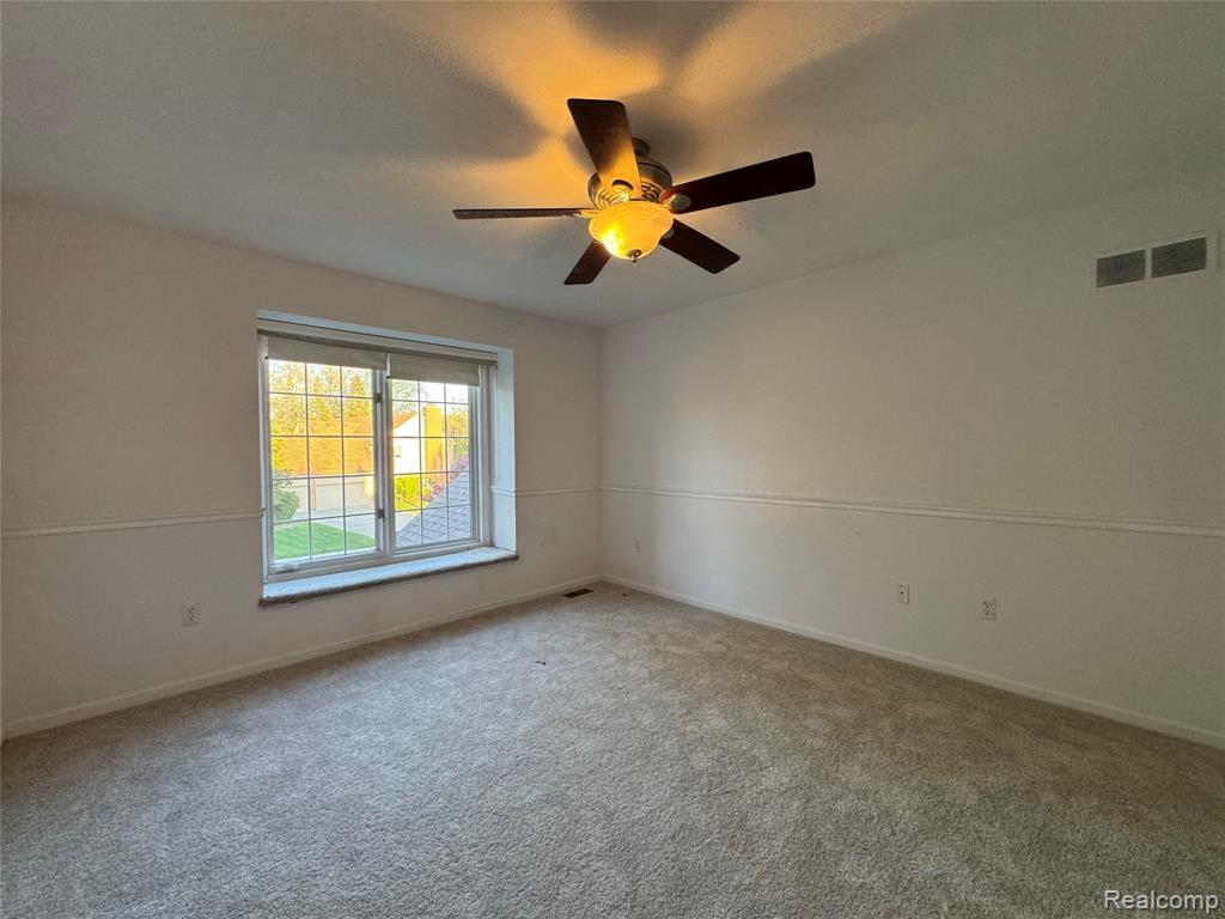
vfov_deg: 85.7
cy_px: 460
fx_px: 495
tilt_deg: -1.5
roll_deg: +1.1
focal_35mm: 14
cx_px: 612
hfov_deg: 102.1
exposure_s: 1/120
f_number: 2.2
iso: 250
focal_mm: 2.22
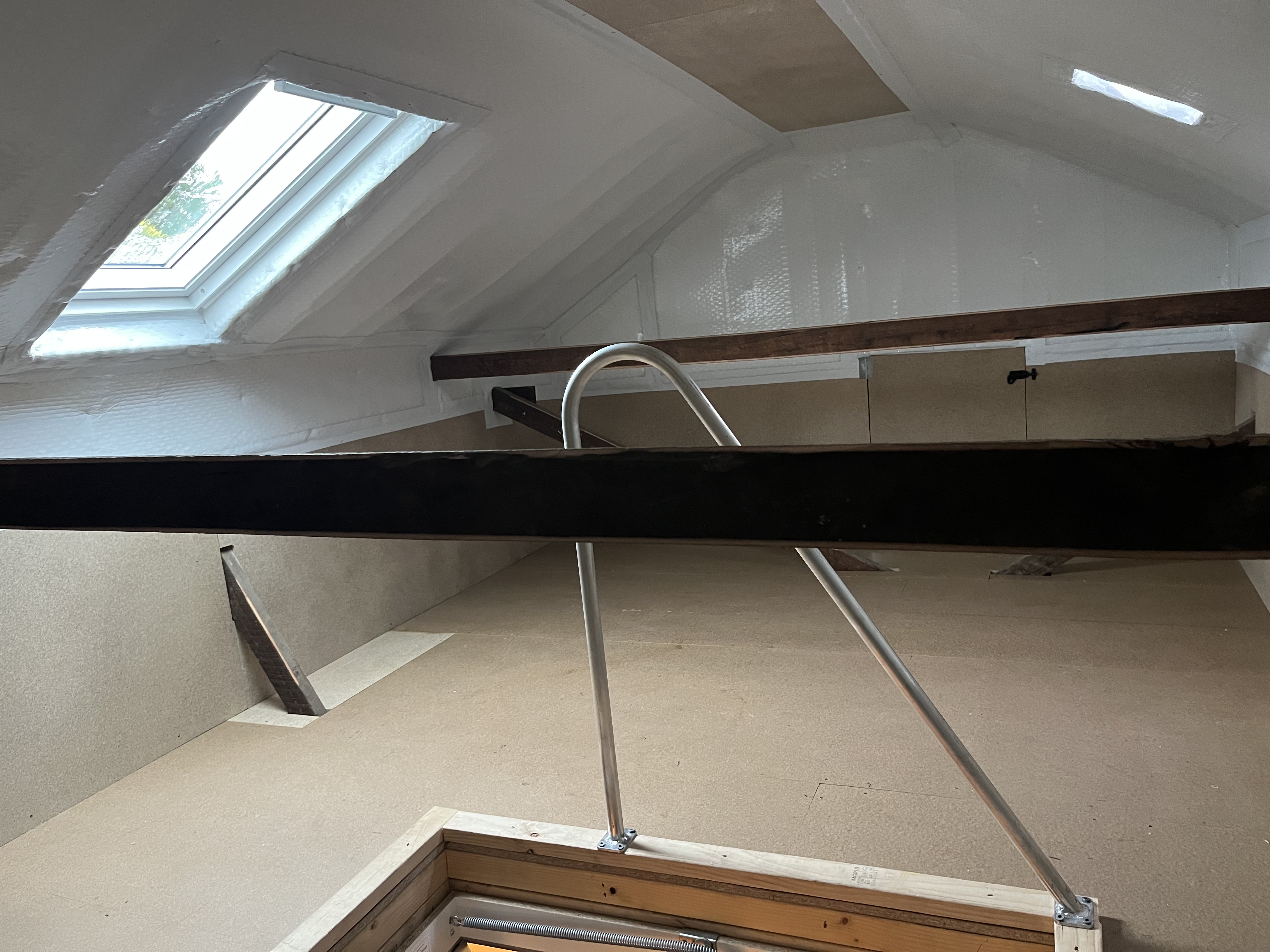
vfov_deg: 53.1
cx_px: 635
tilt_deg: -11.2
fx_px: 954
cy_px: 476
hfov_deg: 67.3
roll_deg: +5.5
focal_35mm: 26
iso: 500
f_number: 1.6
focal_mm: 5.1
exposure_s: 1/51
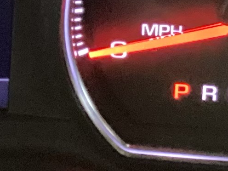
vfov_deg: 7.2
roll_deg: -1.3
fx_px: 1344
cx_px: -114
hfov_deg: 9.4
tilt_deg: -23.6
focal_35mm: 204
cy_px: -52
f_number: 2.4
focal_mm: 3.3
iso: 800
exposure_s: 1/20
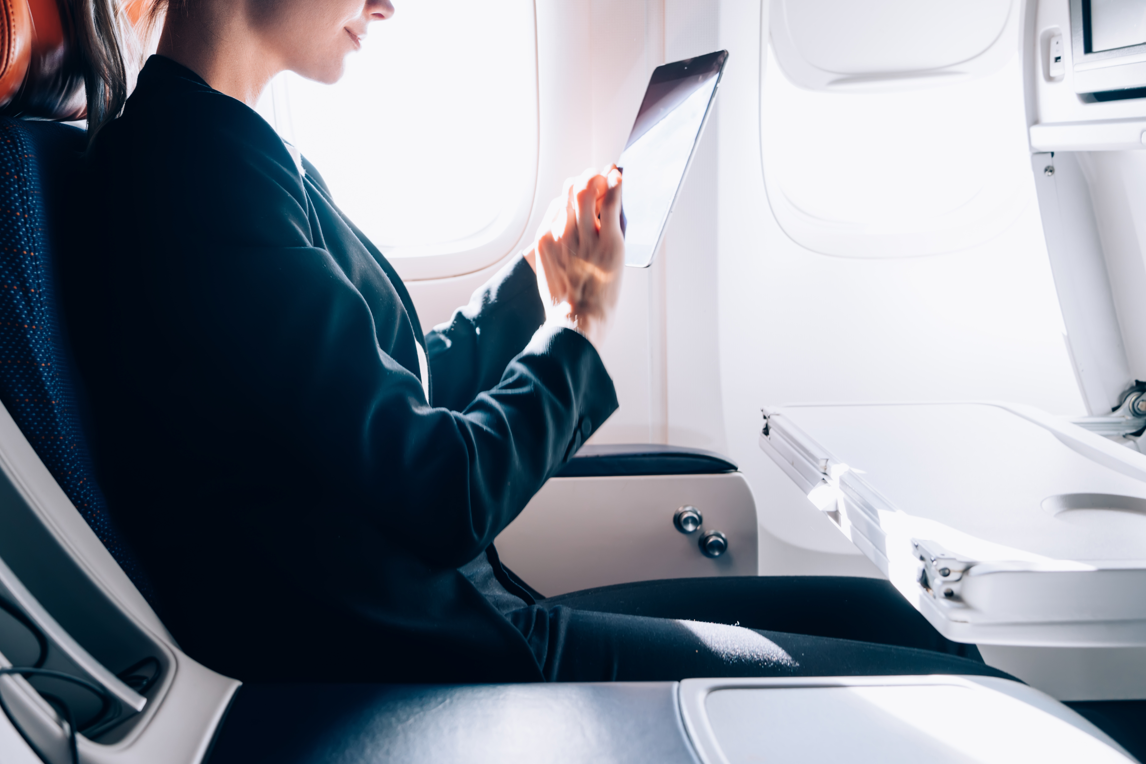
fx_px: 1114
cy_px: 281
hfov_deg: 53.8
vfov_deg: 37.6
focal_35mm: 35
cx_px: 429
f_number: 4
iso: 125
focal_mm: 24
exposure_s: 1/40
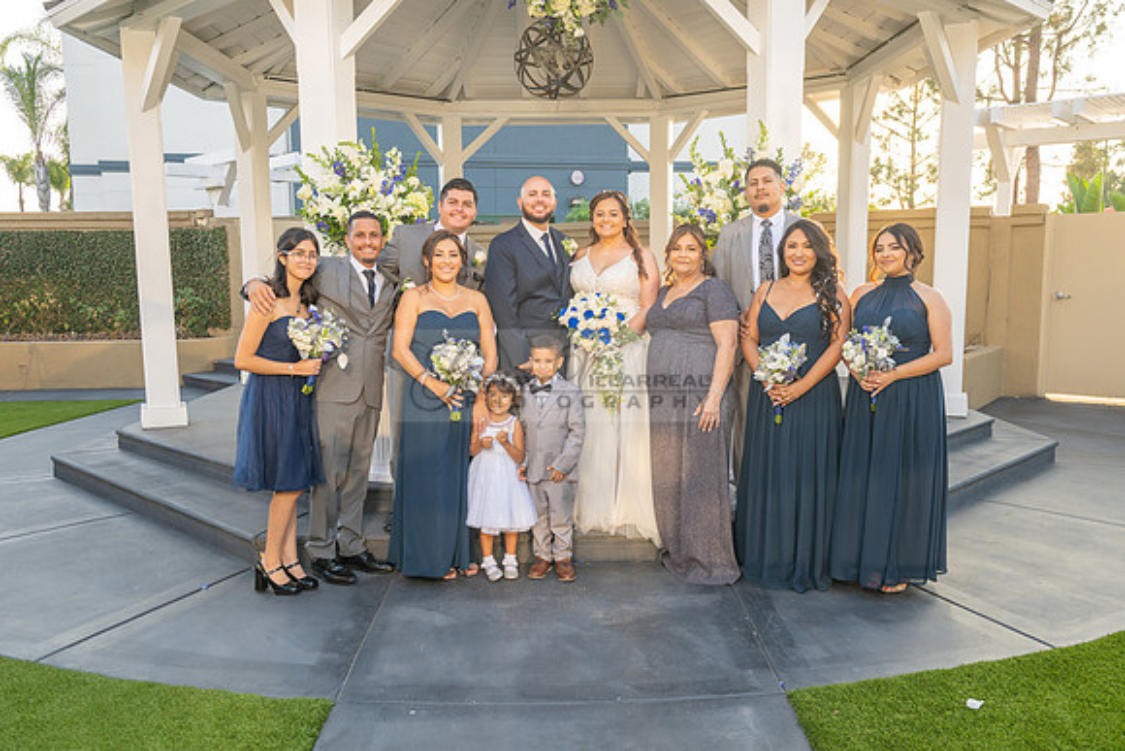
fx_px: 952
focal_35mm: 30
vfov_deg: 43.0
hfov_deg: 61.2
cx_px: 566
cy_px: 384
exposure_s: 1/160
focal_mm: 29
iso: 200
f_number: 5
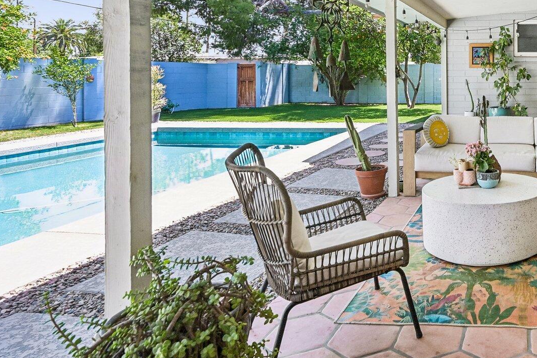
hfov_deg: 54.0
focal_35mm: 29
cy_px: 77
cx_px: 501
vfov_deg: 43.1
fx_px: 433
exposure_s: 1/250
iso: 640
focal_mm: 15
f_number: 8
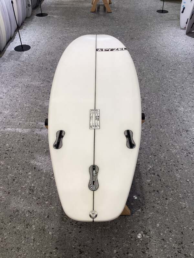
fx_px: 232
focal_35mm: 31
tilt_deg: -42.1
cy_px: 129
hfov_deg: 45.4
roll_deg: -0.8
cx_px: 97
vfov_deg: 58.4
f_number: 2.4
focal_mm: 3.3
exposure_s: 1/60
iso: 50
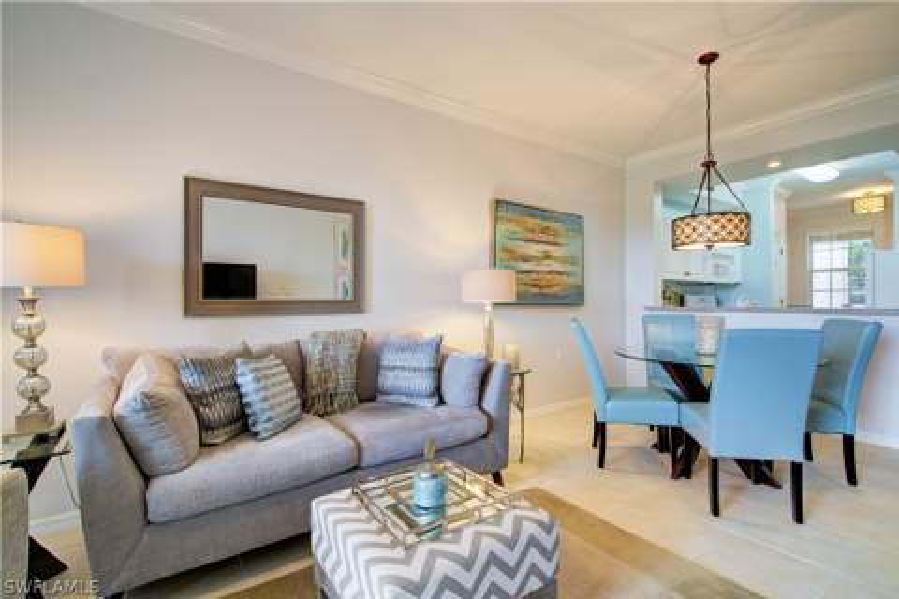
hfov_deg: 96.7
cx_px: 450
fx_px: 400
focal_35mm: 16
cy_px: 300
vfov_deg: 73.7
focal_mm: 16
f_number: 8
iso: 400
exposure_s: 1/4
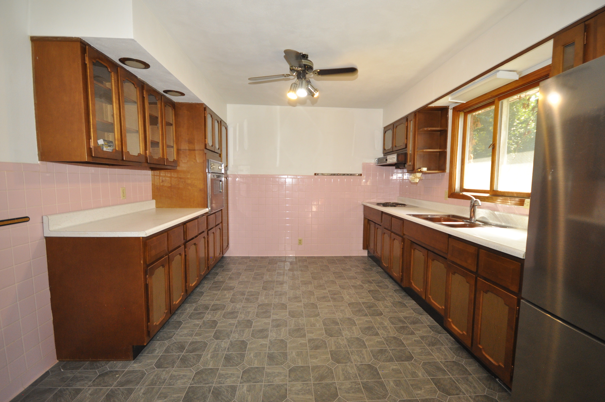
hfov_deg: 100.5
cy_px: 201
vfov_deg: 77.2
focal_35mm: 15
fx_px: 252
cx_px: 302
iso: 800
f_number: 4
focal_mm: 10
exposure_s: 1/60
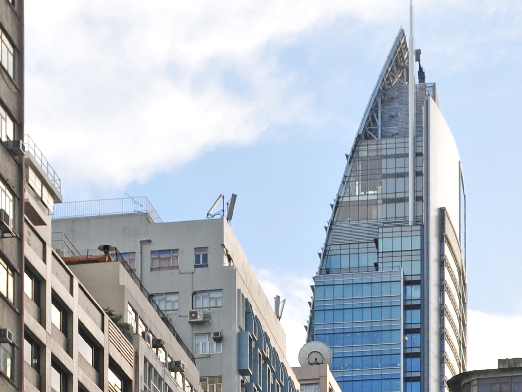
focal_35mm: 93
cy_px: 612
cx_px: 312
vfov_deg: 14.6
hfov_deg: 21.1
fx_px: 1403
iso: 200
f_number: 6.3
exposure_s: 1/160
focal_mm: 24
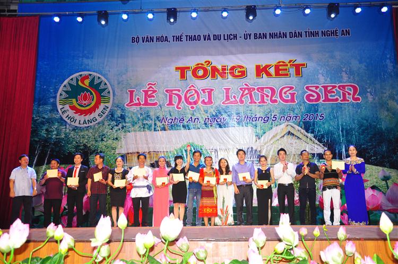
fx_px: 414
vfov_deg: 35.4
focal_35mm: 38
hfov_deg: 51.3
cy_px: 132
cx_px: 199
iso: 640
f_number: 4
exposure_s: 1/60
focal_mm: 25
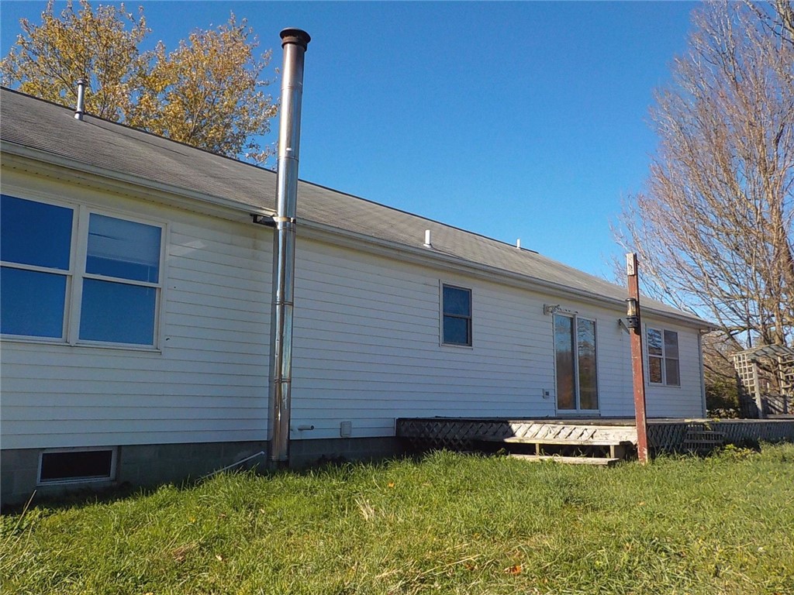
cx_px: 397
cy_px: 298
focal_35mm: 30
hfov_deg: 60.0
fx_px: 688
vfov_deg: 46.8
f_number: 3.3
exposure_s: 1/1250
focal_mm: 4.1
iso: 125
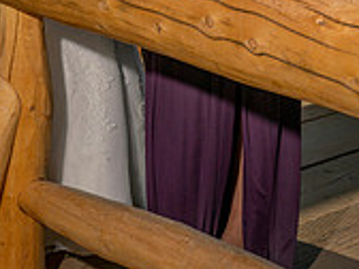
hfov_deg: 16.9
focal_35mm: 116
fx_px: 1203
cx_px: 128
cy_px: -113
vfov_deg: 12.3
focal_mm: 45
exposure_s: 1/4000
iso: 250
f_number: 3.5
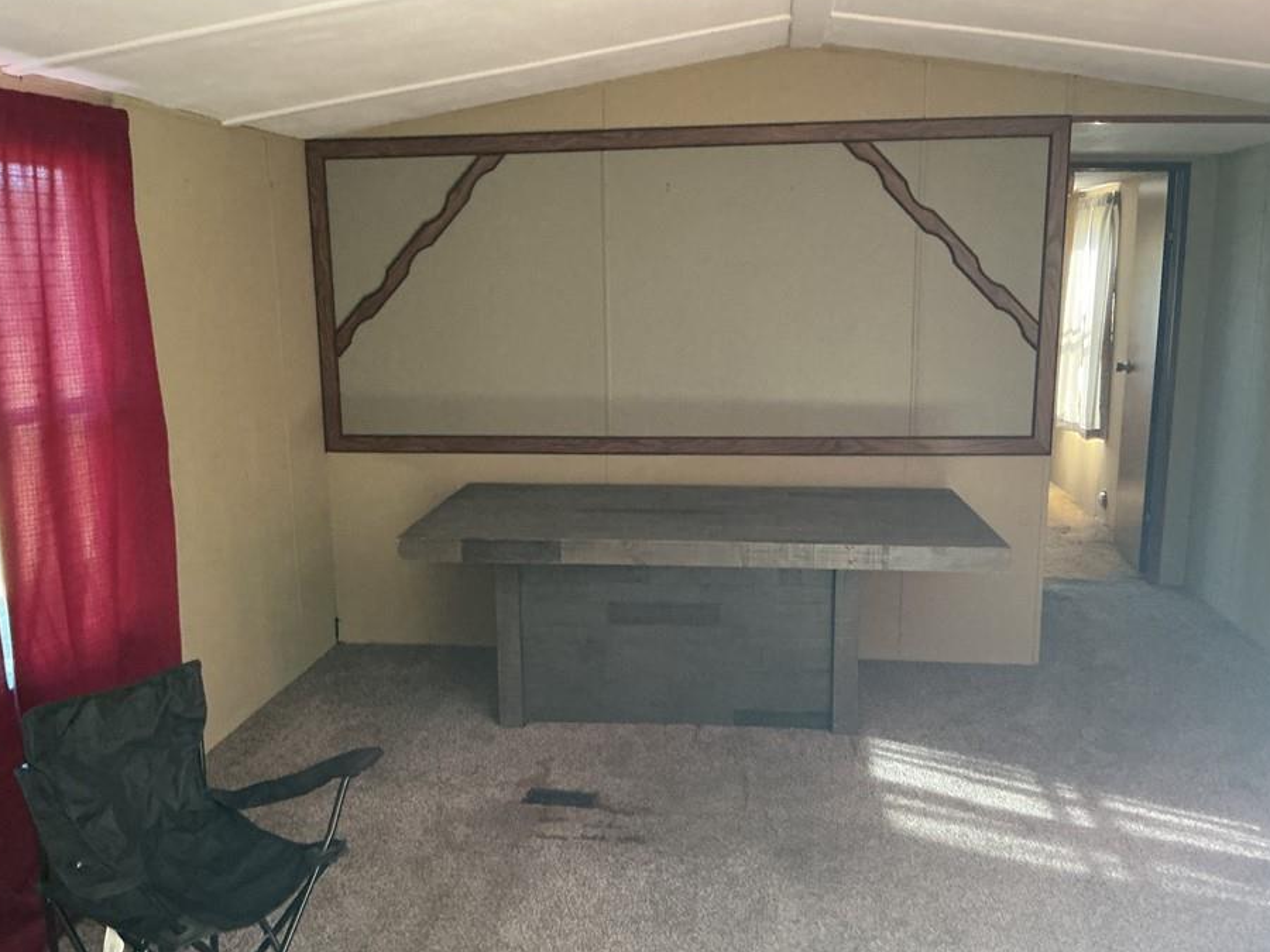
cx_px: 610
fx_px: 1211
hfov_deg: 55.3
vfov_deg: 42.9
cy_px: 526
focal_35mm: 33
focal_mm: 3
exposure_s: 1/60
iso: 250
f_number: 1.8
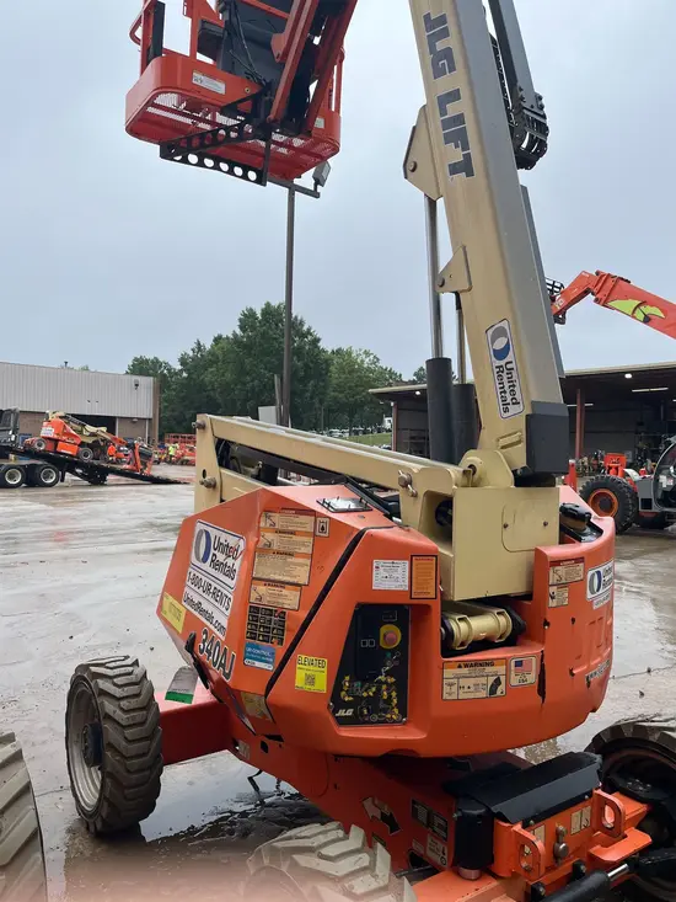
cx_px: 338
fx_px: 677
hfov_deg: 53.1
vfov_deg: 67.3
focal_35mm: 26
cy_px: 451
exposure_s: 1/1140
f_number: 1.6
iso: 50
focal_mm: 5.1
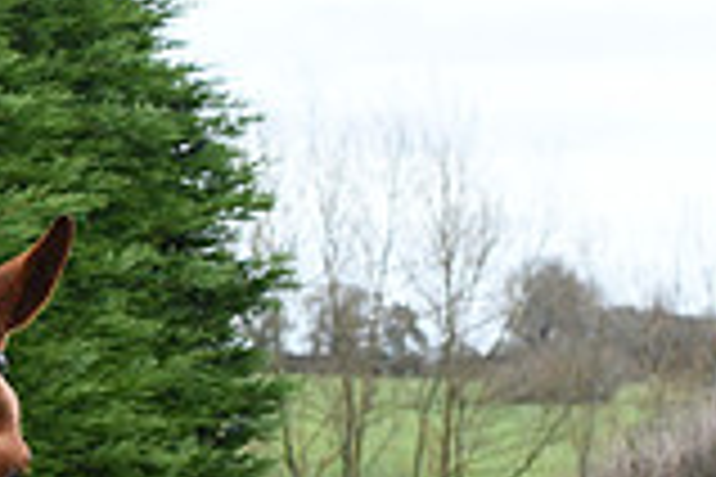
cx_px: -540
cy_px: 342
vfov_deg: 5.4
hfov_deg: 7.8
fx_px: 5071
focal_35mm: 255
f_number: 5.6
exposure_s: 1/500
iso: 1000
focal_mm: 70
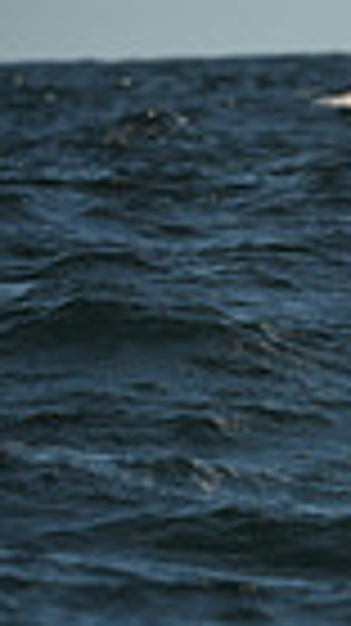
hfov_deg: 1.0
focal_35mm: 1178
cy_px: 79
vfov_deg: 1.8
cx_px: 1292
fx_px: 19527
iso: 320
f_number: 5.6
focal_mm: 270
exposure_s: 1/2500
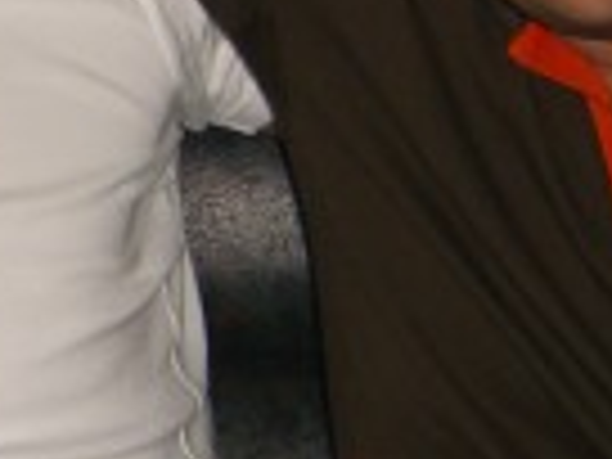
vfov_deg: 8.8
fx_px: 2970
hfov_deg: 11.4
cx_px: -230
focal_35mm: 168
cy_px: 117
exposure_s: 1/60
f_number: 2.8
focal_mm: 7.9
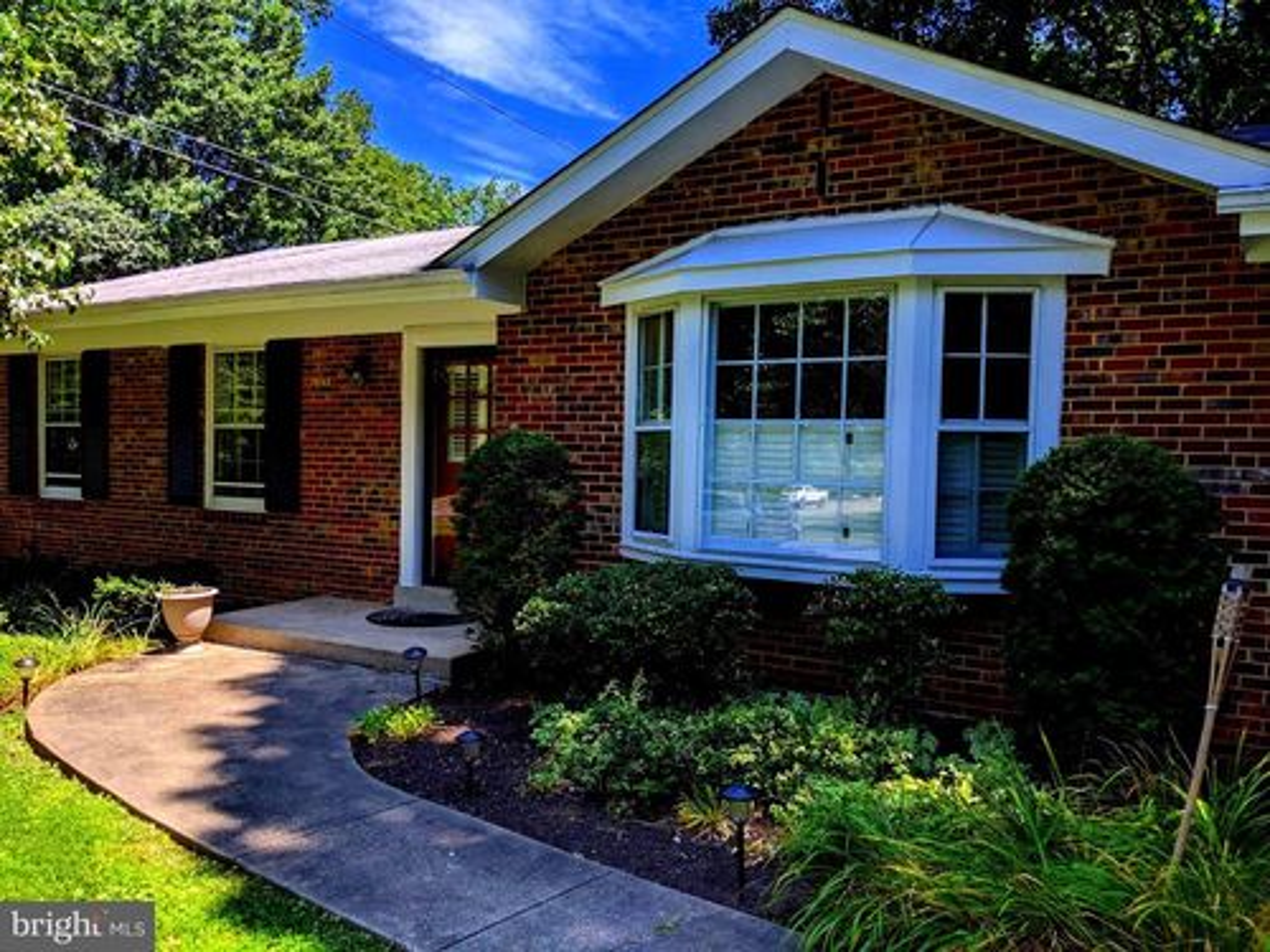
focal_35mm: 27
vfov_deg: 51.4
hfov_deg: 65.3
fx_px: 991
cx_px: 635
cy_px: 476
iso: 44
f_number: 1.8
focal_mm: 4.44
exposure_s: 1/1381
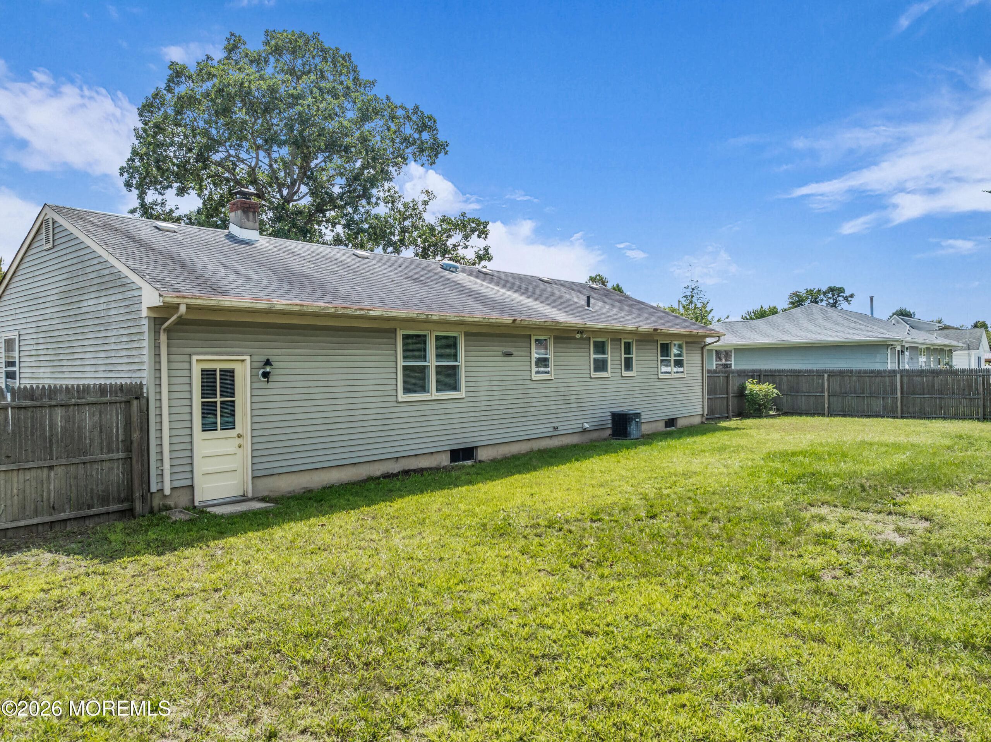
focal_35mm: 24
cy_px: 371
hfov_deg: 71.6
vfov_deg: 56.8
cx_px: 496
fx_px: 687
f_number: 2.8
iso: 230
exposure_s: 1/3200
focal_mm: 12.29
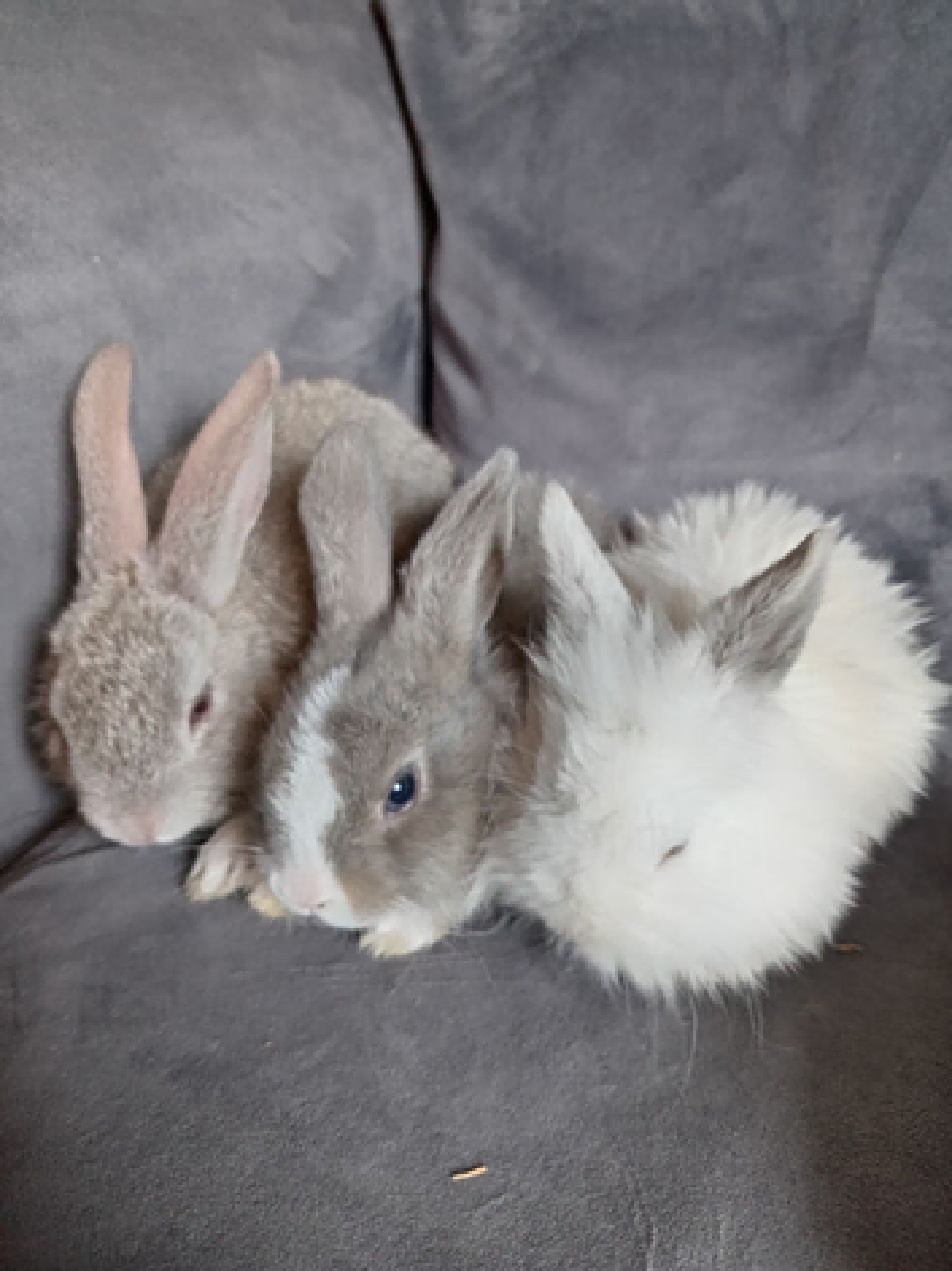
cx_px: 476
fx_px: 917
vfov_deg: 69.4
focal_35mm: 25
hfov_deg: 54.9
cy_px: 636
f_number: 1.8
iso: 332
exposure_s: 1/25
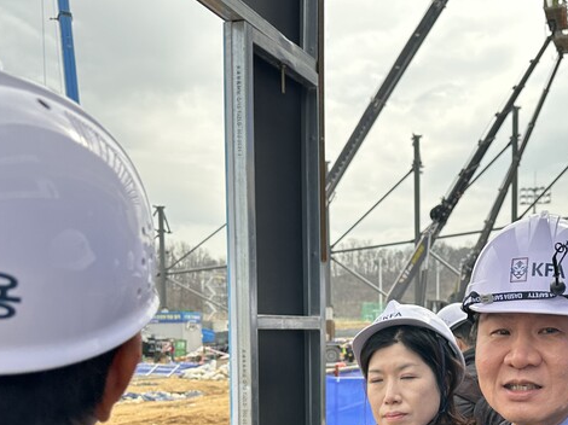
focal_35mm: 46
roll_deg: +0.1
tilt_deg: -3.6
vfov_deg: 30.1
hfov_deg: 40.3
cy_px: 386
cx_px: 415
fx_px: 754
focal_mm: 6.86
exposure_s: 1/2110
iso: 80
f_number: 1.78
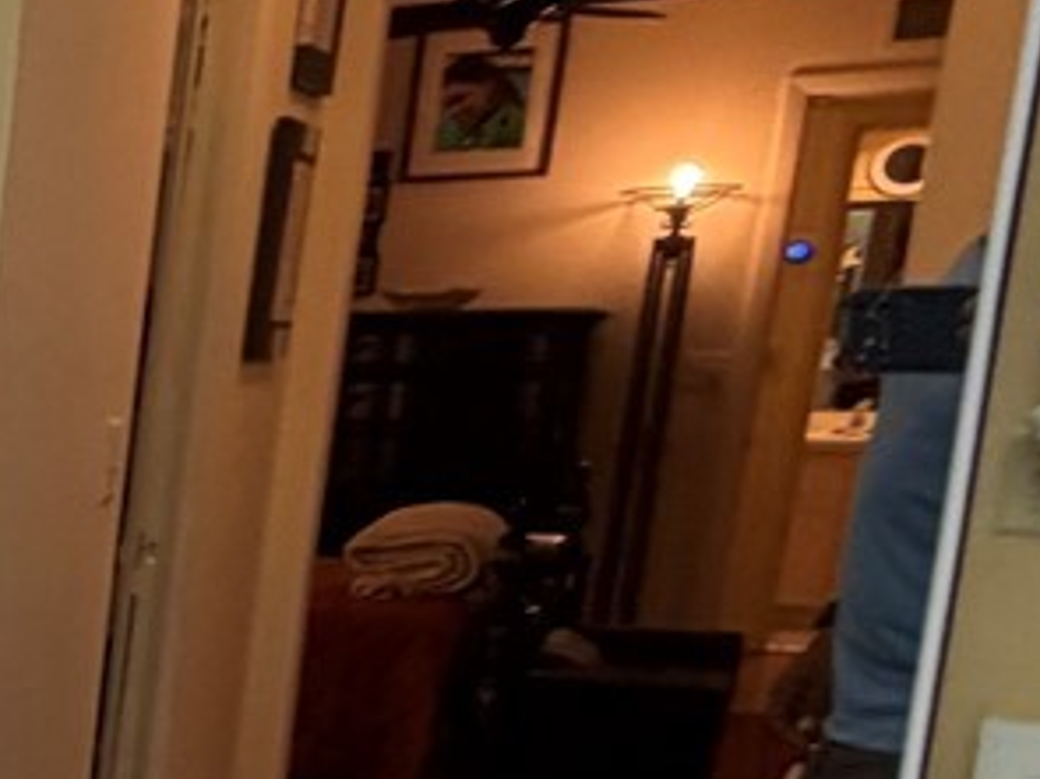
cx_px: -1223
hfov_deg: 16.6
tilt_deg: -9.6
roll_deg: -0.1
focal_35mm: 76
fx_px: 2282
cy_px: 716
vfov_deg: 19.0
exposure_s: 1/60
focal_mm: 2.22
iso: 200
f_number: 2.2
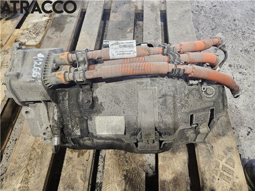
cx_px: 128
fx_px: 169
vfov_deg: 58.9
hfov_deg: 73.9
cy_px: 96
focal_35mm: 23
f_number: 1.8
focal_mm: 5.4
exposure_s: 1/100
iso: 200
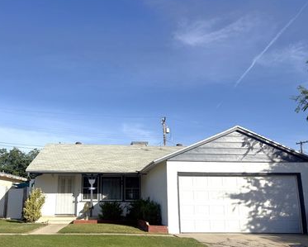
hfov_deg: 52.3
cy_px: 142
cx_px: 119
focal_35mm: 34
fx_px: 310
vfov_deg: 43.3
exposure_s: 1/4950
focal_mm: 5.96
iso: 50
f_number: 1.6
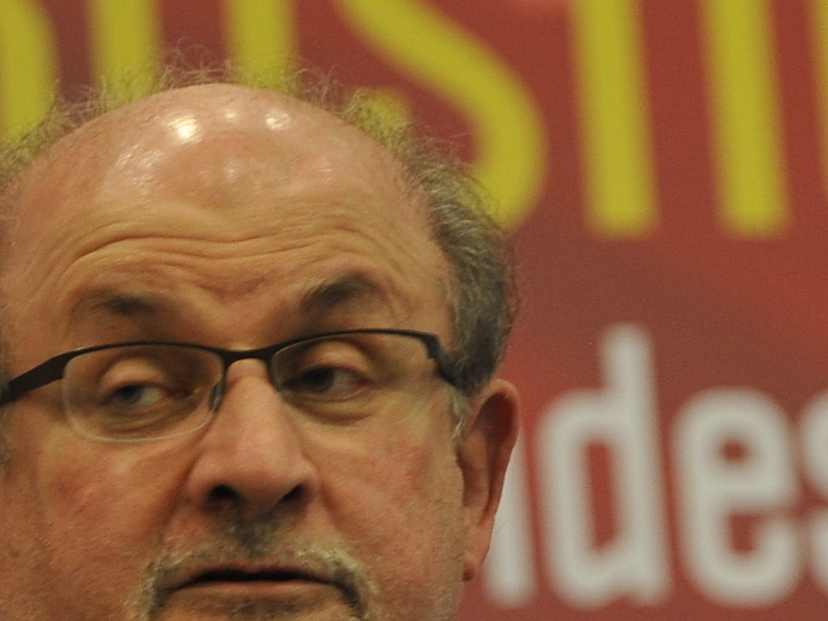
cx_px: -218
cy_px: 540
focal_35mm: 474
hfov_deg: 4.2
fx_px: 11339
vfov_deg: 3.1
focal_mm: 116
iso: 1600
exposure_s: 1/100
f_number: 2.8
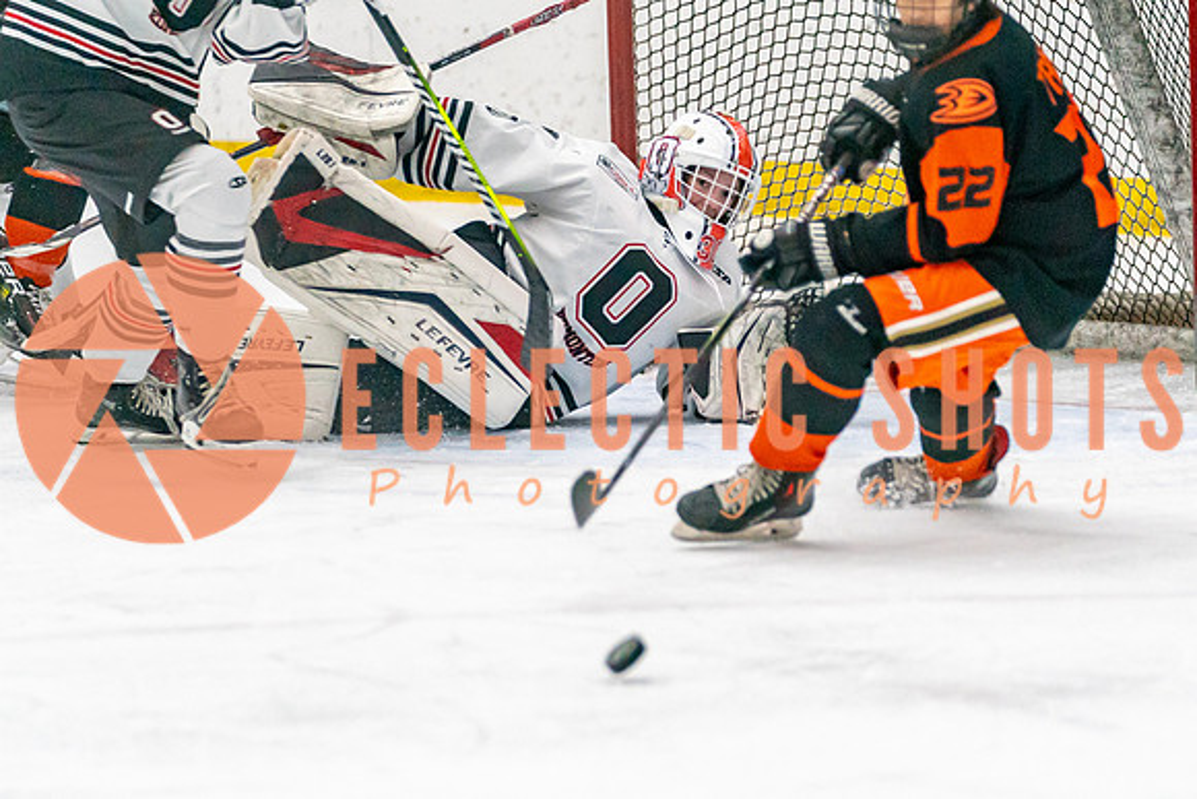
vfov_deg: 4.9
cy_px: 397
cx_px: 628
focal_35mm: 283
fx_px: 9397
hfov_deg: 7.3
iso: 3200
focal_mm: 164
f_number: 2.8
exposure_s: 1/1250
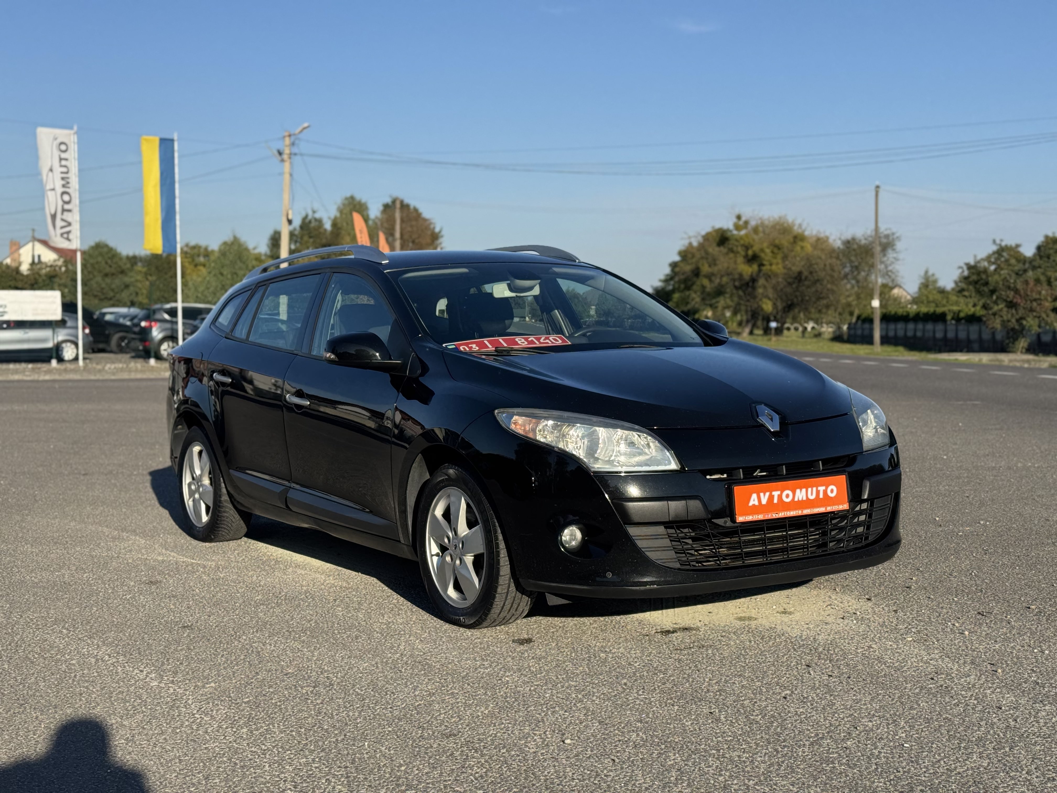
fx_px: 1466
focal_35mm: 48
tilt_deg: -2.8
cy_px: 396
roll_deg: -0.2
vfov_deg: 30.3
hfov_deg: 39.7
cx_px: 528
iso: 64
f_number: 1.78
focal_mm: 6.76
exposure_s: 1/3096
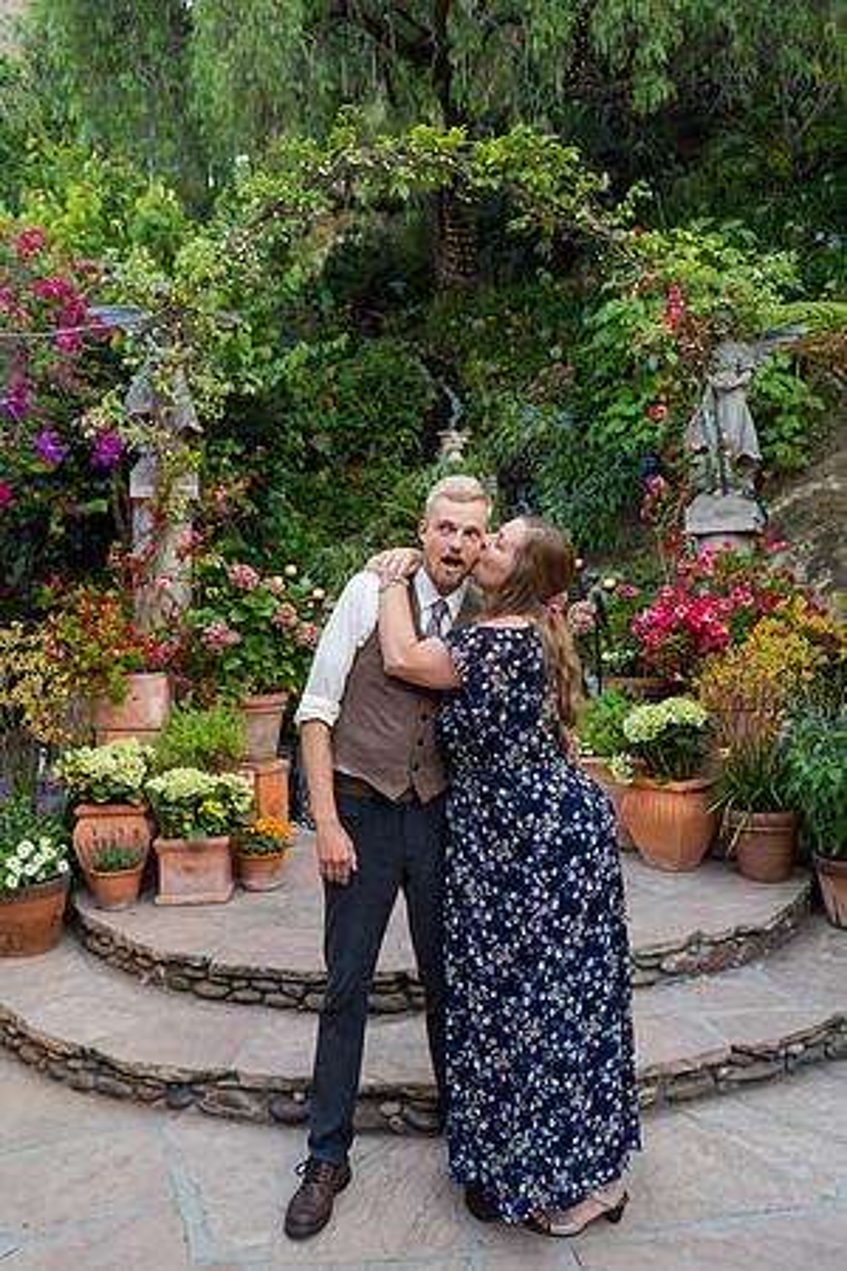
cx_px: 424
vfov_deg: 65.5
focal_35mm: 28
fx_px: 988
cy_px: 636
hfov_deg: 46.4
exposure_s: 1/250
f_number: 3.2
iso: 500
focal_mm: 28
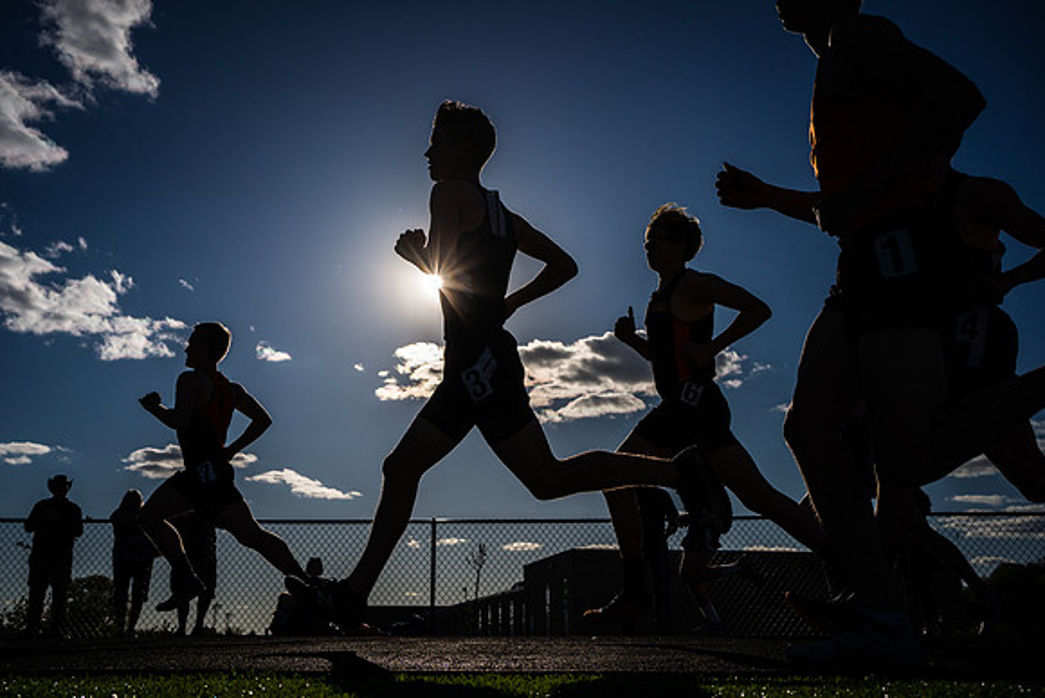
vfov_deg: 35.7
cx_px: 494
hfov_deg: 51.5
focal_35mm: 37
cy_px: 334
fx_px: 1082
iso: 400
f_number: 8
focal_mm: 35
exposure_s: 1/5000
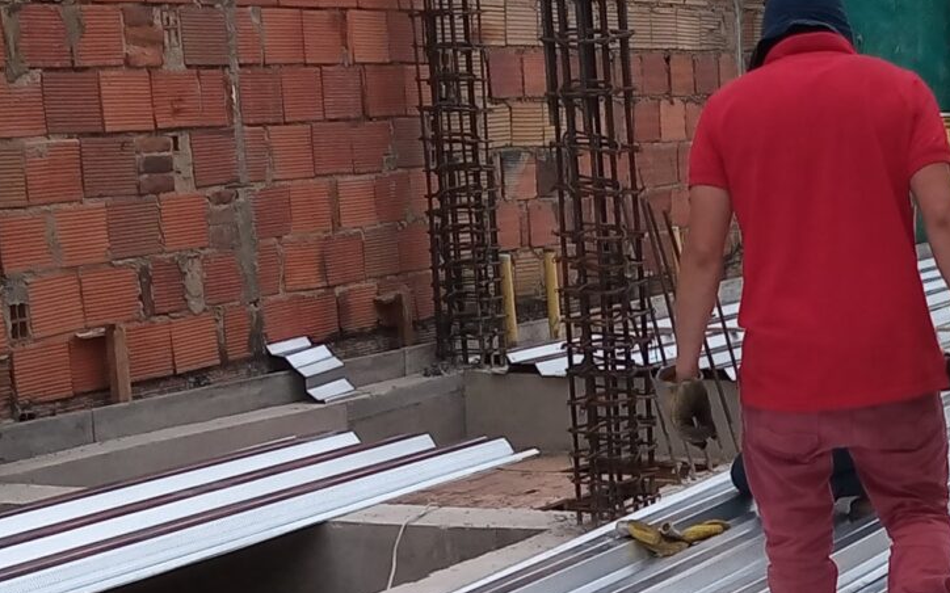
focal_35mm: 75
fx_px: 1941
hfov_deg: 26.3
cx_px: 901
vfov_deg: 16.4
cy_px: 767
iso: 113
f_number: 2
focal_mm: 3.54
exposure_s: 1/1462
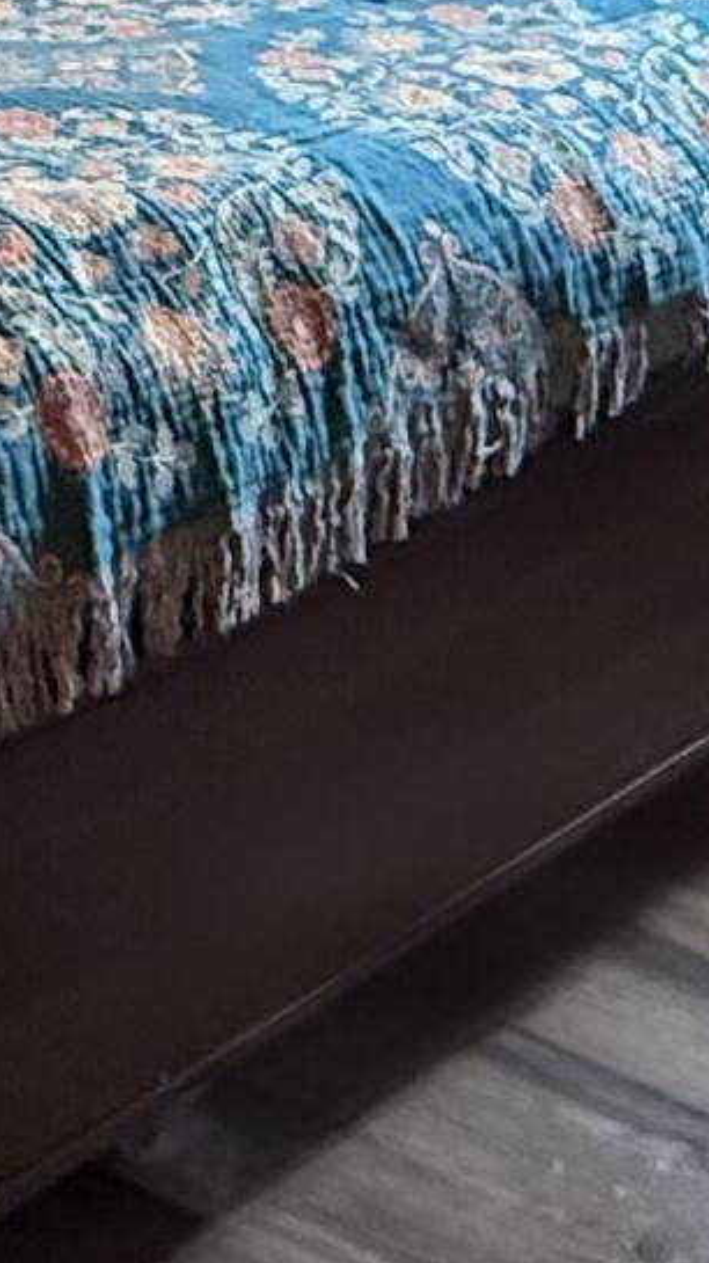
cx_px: 273
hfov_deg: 14.4
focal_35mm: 84
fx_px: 2811
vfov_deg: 24.0
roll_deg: +0.6
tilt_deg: -8.1
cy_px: -58
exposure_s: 1/60
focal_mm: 2.22
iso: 640
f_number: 2.2
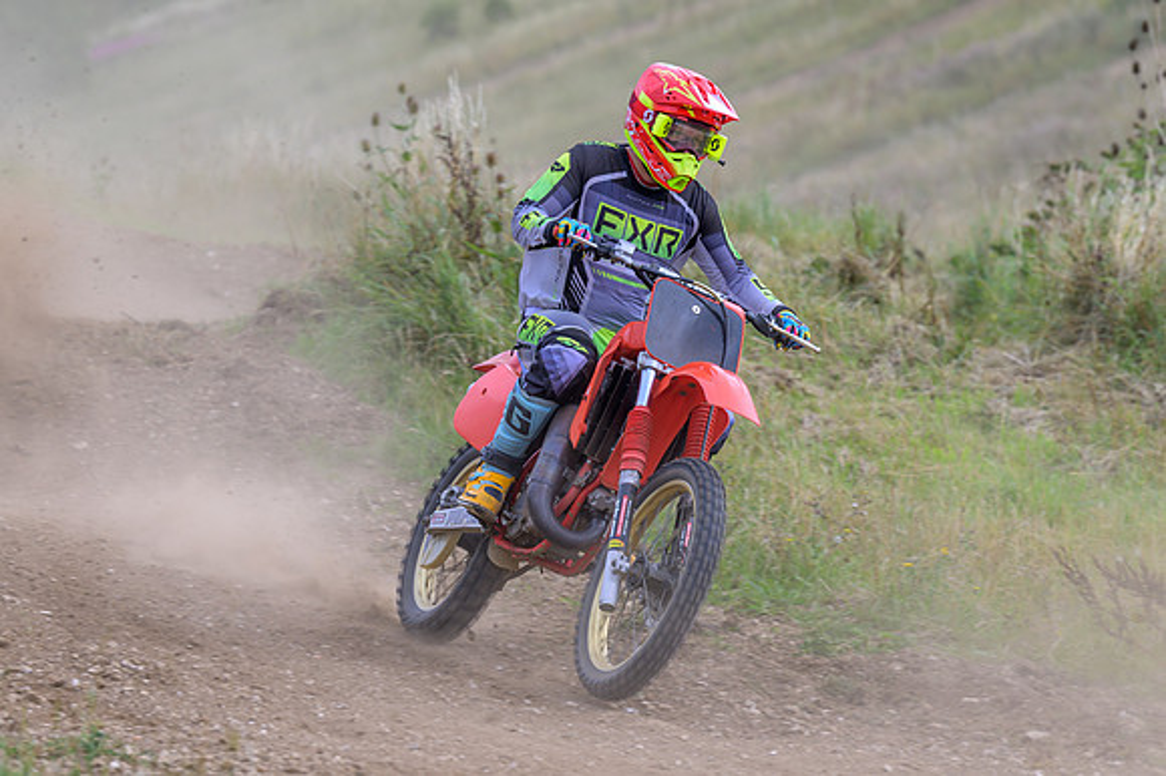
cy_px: 388
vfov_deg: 7.0
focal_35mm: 195
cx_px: 583
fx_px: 6312
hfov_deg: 10.6
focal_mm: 130
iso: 64
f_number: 4
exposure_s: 1/400
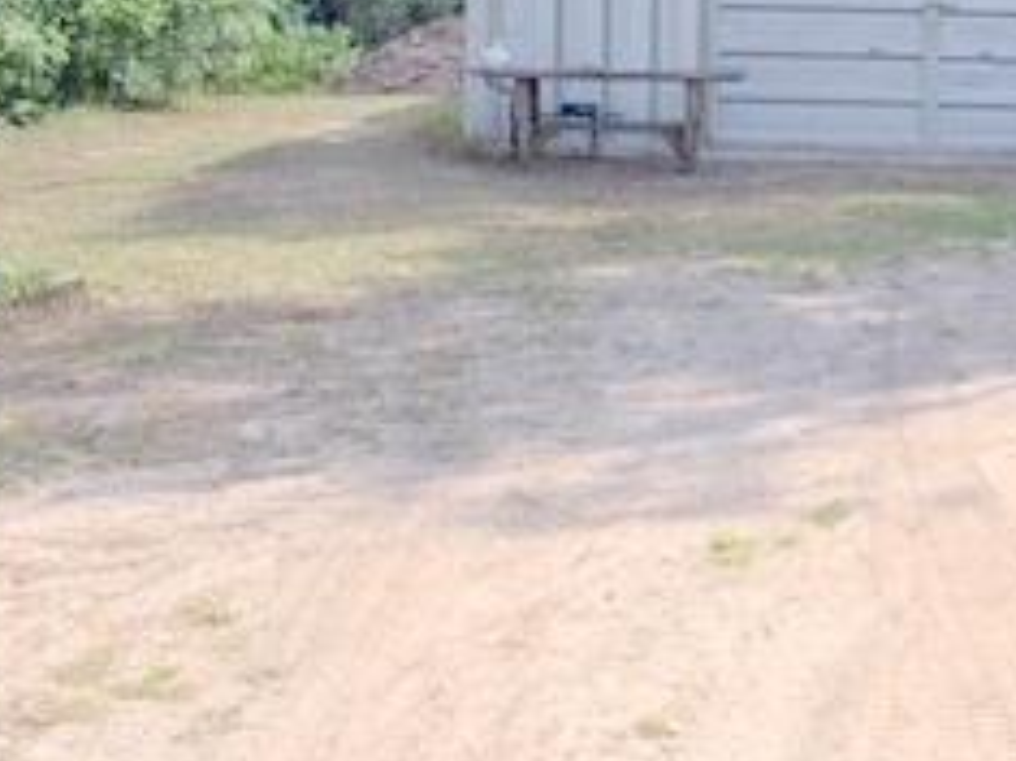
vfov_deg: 18.3
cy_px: 43
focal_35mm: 79
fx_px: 2318
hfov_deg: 24.1
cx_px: 904
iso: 25
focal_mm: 4.15
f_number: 2.2
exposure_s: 1/635
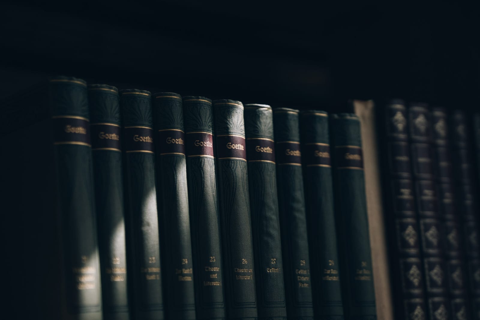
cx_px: 240
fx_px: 933
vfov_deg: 19.5
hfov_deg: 28.8
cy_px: 160
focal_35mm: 70
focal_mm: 70
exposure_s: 1/8000
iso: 800
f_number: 2.5
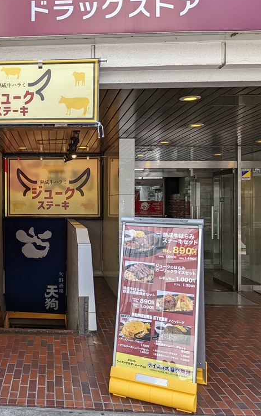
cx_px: 24
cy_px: 204
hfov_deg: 31.2
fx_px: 443
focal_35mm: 39
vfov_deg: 50.4
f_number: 1.73
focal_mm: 4.38
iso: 58
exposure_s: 1/650
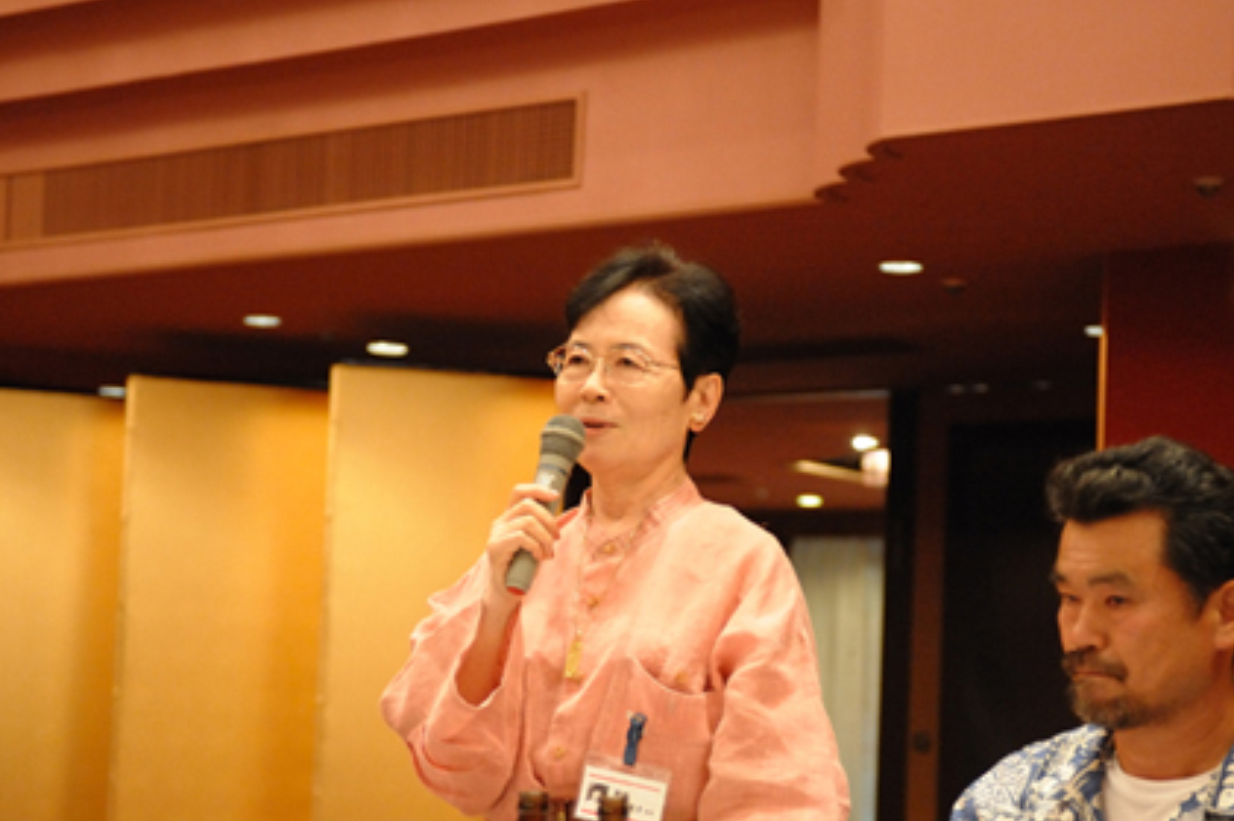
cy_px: 551
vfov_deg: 17.9
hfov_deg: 26.7
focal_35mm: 76
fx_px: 2603
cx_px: 610
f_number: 2.8
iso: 5600
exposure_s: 1/125
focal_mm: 50
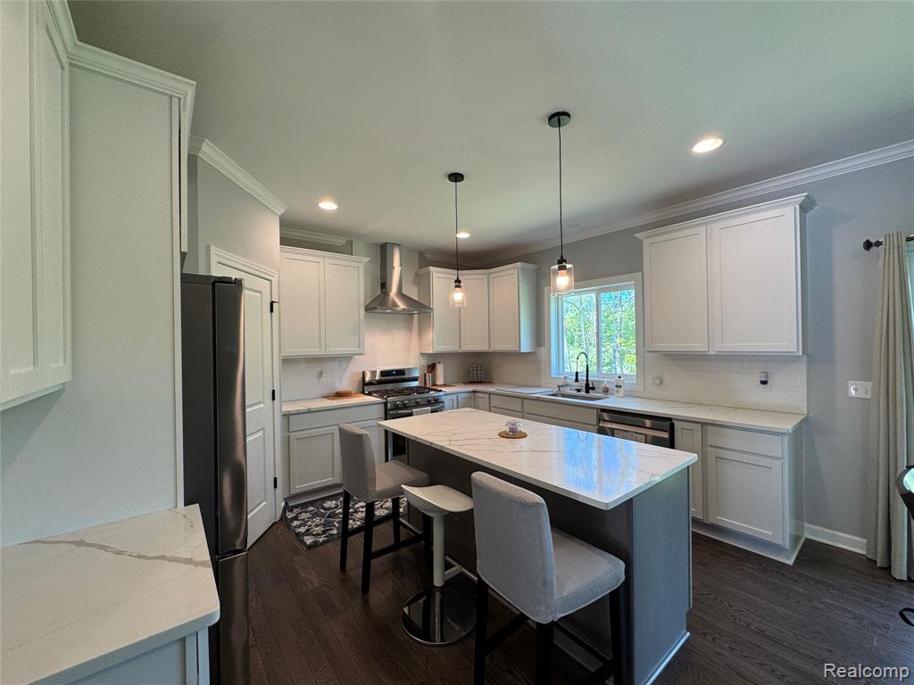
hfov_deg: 102.1
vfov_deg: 85.7
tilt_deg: -1.4
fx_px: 370
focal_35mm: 14
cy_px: 342
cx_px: 457
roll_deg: +0.5
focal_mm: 2.22
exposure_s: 1/120
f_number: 2.2
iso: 125
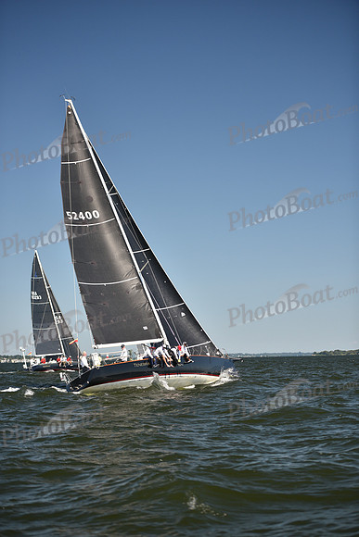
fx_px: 1046
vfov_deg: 28.8
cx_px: 180
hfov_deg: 19.5
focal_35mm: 70
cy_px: 268
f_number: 2.8
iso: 250
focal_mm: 70
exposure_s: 1/1600
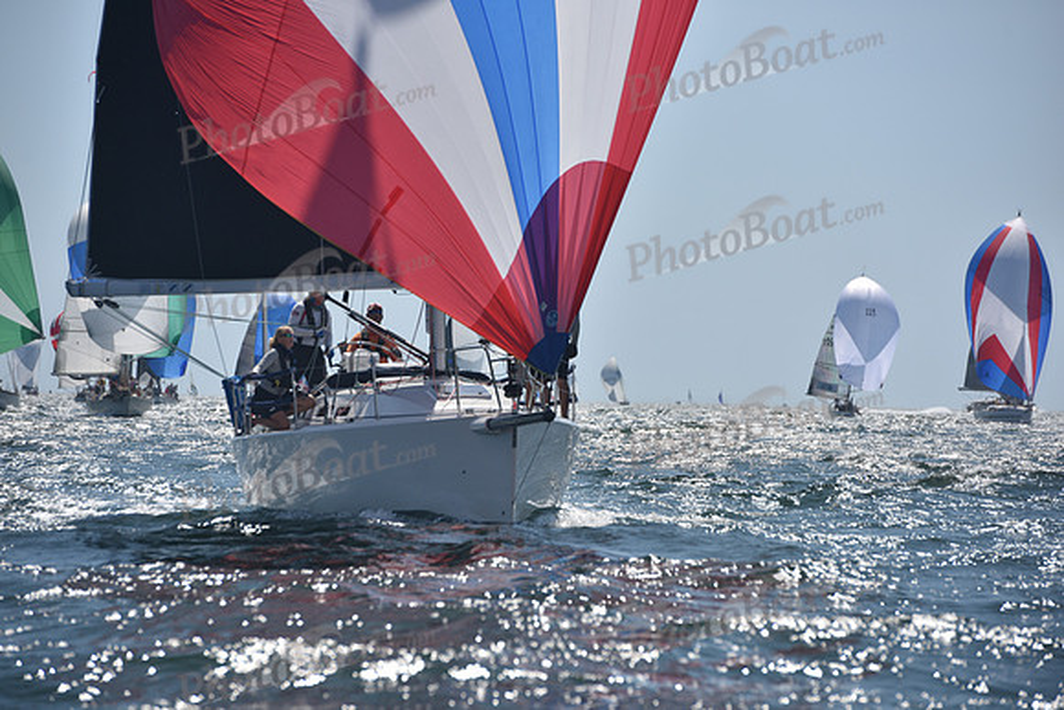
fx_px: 5912
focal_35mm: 200
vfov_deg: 6.9
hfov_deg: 10.3
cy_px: 355
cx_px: 532
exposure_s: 1/1250
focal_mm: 200
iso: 250
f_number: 6.3
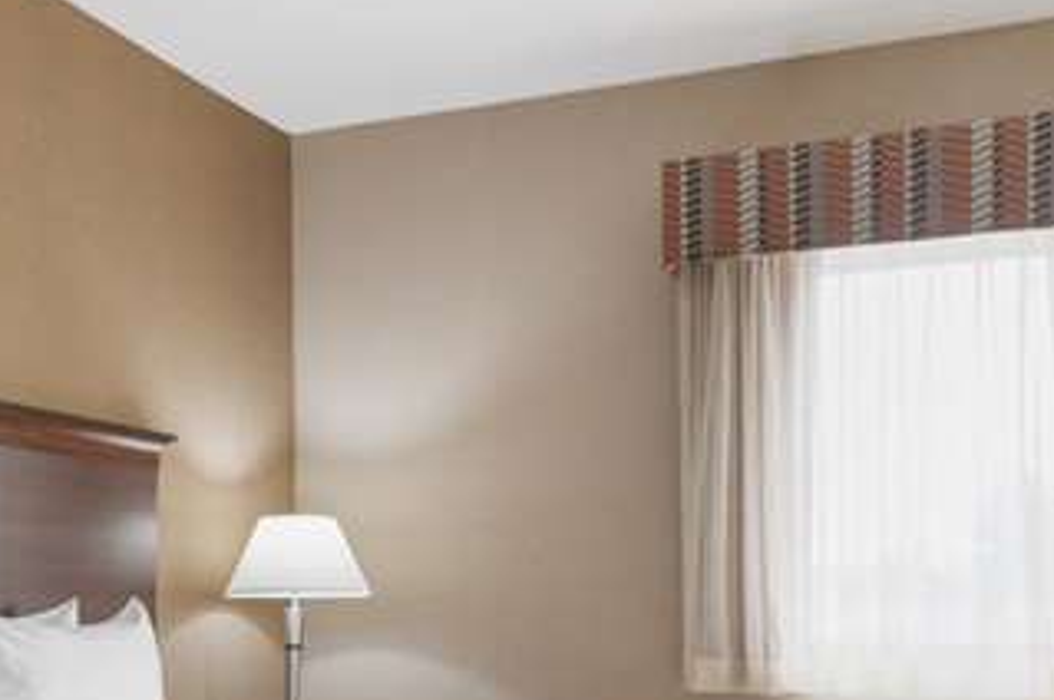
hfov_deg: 43.6
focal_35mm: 45
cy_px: 606
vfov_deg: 28.8
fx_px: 1316
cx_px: 496
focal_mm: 14
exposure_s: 1/15
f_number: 10
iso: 200
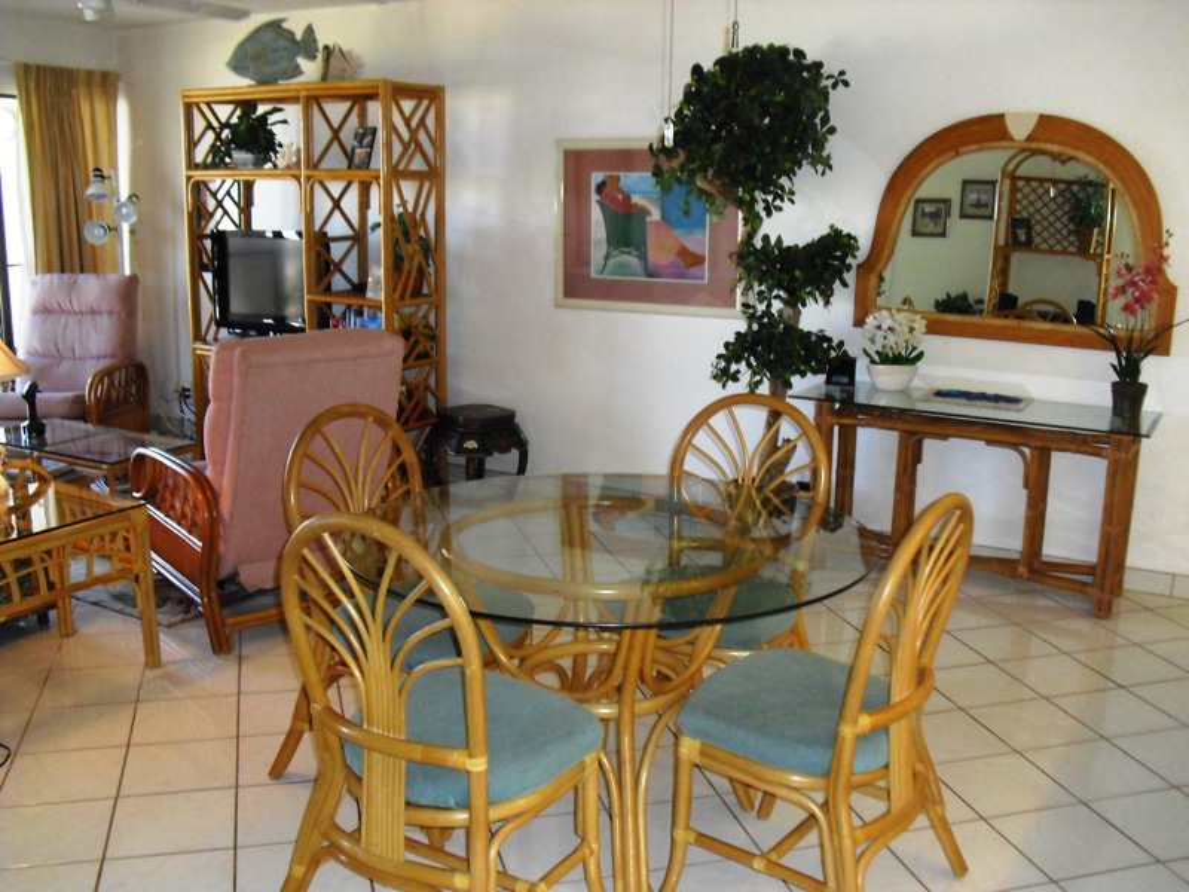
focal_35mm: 36
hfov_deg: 51.4
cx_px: 594
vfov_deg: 39.7
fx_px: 1237
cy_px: 446
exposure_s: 1/60
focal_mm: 6.3
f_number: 3.1
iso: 400
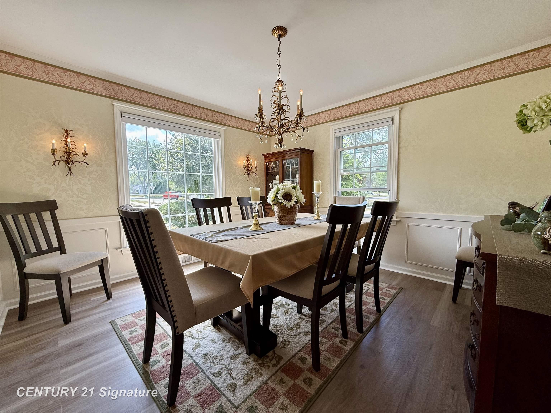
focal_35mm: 14
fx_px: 223
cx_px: 276
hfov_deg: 102.1
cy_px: 206
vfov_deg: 85.7
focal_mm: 2.22
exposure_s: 1/120
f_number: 2.2
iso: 64
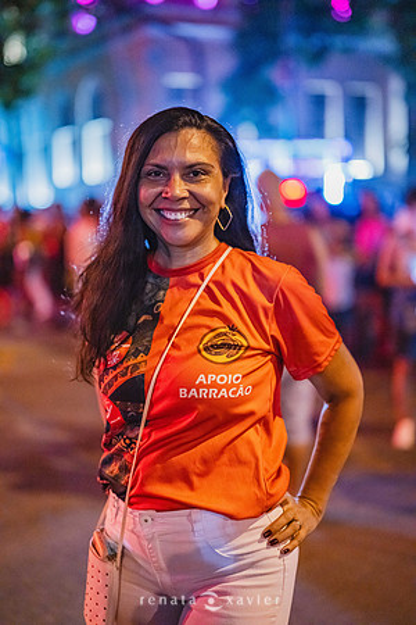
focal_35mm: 50
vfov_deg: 39.6
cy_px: 312
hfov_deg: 27.0
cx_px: 208
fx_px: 867
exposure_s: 1/320
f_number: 1.3
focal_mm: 50
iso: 2500
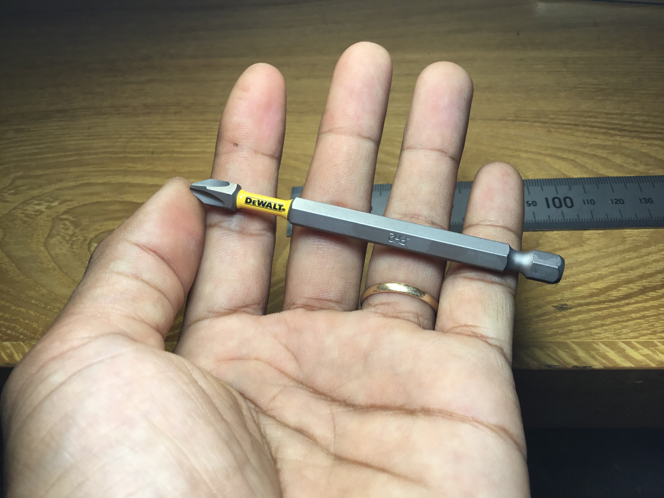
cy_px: 249
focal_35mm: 31
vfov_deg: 45.4
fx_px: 595
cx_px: 332
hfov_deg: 58.4
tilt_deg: -50.9
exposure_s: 1/177
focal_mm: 3.3
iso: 25
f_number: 2.4
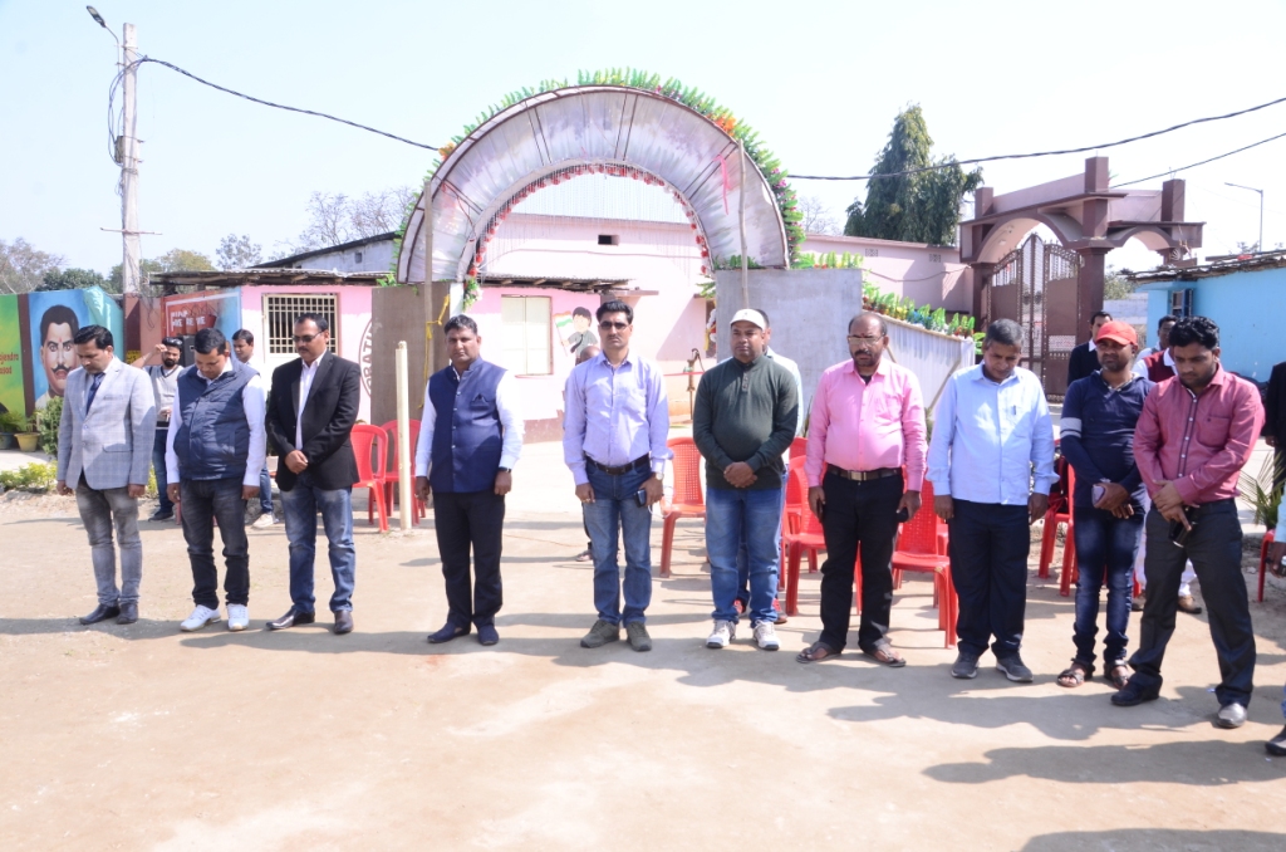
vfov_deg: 41.5
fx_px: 1123
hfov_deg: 59.6
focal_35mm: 32
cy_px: 426
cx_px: 643
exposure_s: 1/200
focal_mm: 21
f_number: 11
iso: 400
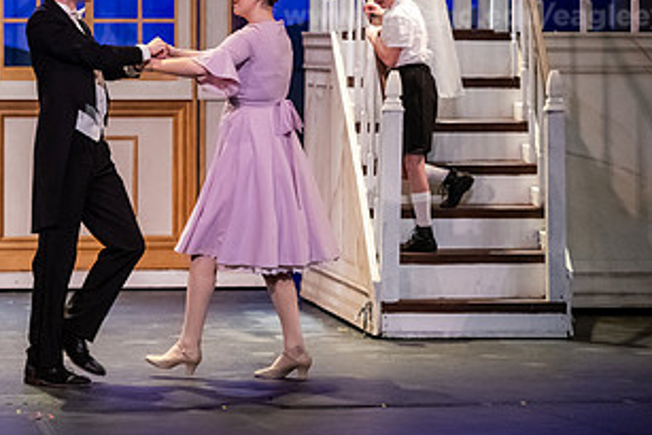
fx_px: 3352
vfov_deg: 7.4
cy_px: 60
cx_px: 187
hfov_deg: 11.1
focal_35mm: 185
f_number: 3.2
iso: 4000
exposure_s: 1/250
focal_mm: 98
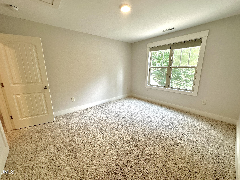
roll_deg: +0.3
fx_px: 97
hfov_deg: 102.1
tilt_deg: -11.9
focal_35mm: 14
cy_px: 90
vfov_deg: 85.7
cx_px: 120
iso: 125
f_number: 2.2
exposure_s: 1/120
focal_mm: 2.22
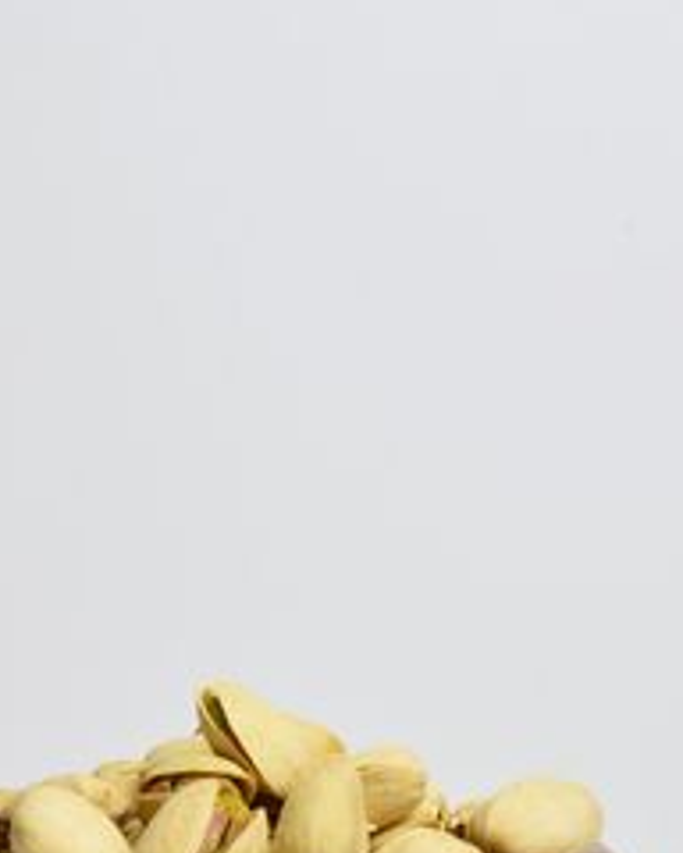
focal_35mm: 150
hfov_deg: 10.3
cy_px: 384
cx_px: 251
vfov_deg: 12.9
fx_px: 3790
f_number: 16
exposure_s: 1/5
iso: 100
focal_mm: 50
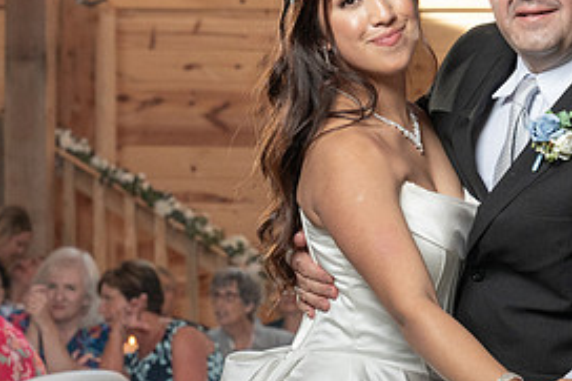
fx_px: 2636
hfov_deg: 12.3
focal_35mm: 166
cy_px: 251
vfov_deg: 8.3
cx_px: 525
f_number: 5.6
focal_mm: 70
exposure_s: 1/200
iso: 2000
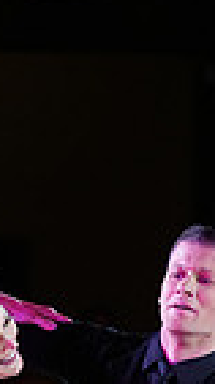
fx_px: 8742
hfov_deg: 1.4
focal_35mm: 860
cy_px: 512
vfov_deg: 2.5
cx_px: 72
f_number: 4
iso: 2500
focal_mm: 200
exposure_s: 1/400
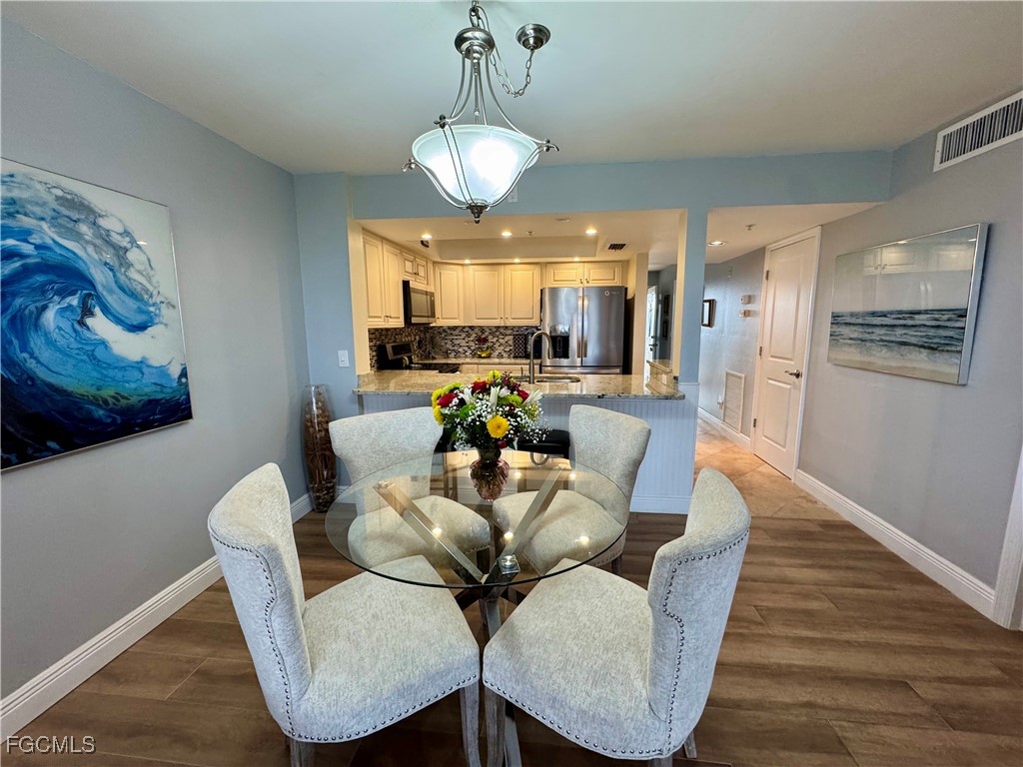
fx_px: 414
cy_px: 384
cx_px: 512
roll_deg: -0.4
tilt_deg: -8.4
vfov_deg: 85.7
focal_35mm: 14
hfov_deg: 102.1
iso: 250
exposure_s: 1/120
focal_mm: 2.22
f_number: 2.2
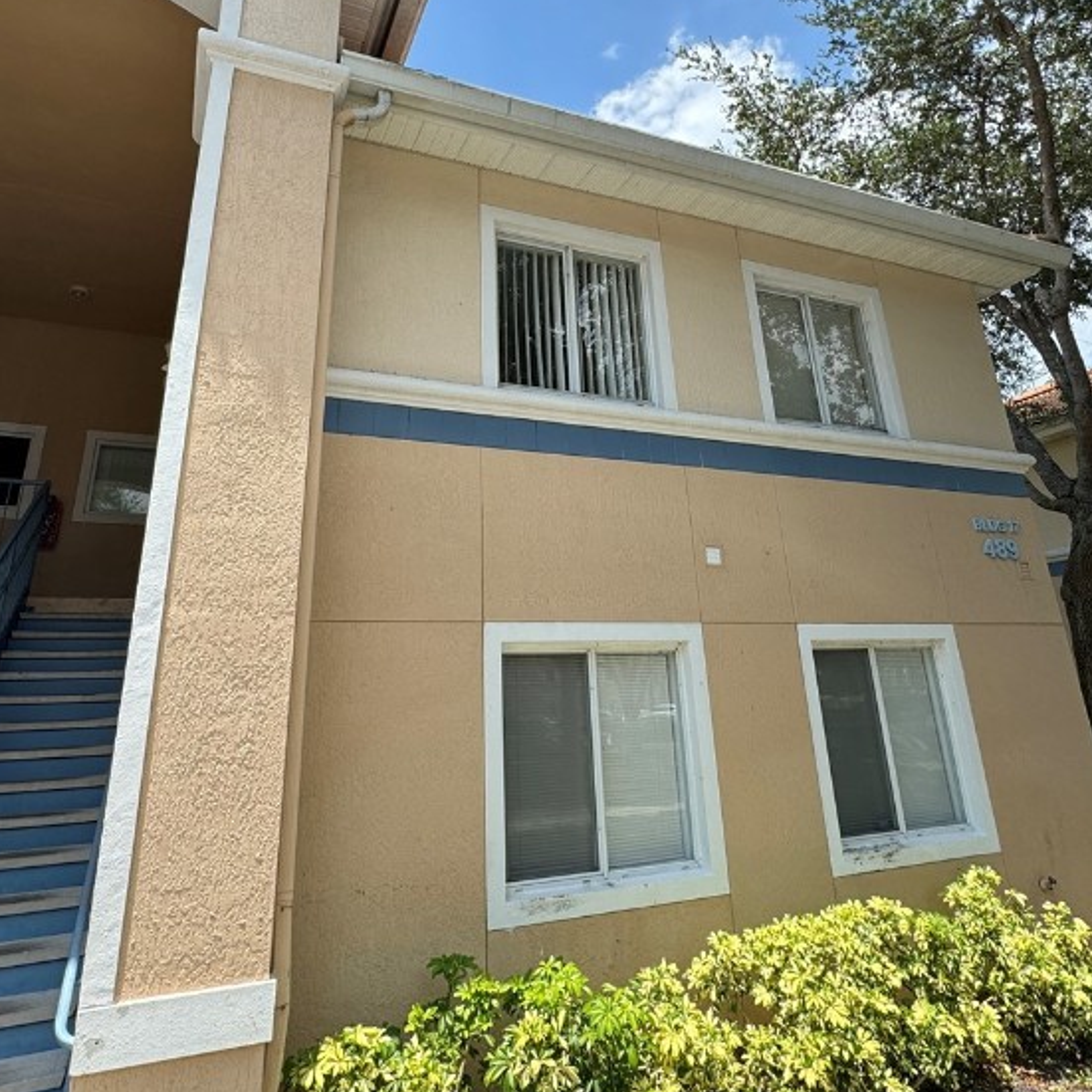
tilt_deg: +21.3
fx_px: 821
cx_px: 539
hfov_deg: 67.3
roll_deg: +2.6
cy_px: 384
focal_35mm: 23
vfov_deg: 65.9
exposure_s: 1/1198
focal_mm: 2.22
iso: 40
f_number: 2.2
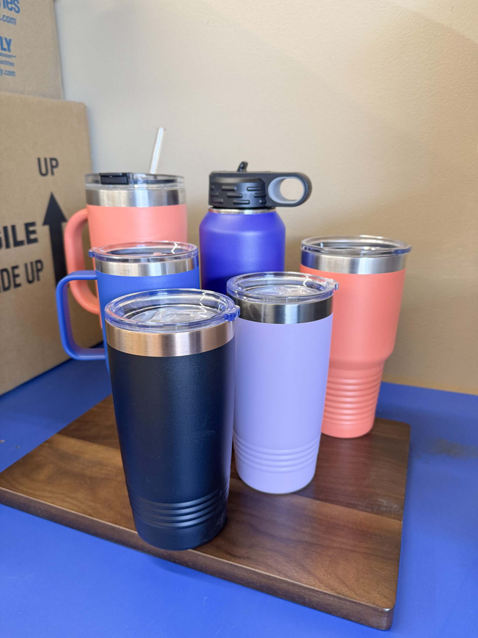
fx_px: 442
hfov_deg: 56.8
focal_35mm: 24
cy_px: 319
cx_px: 239
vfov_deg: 71.6
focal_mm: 6.76
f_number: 1.78
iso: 200
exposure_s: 1/66
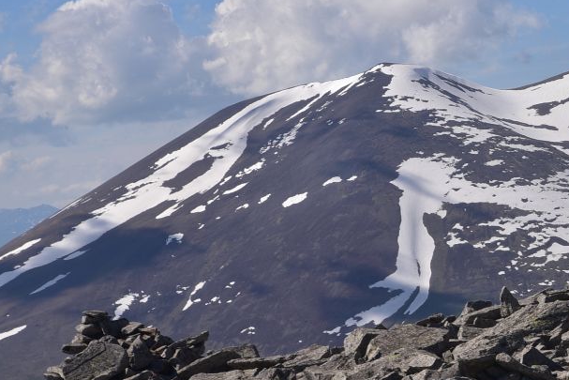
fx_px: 1691
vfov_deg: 12.8
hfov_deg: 18.5
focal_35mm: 107
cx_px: 591
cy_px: 119
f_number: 20
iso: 160
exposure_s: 1/125
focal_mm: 50
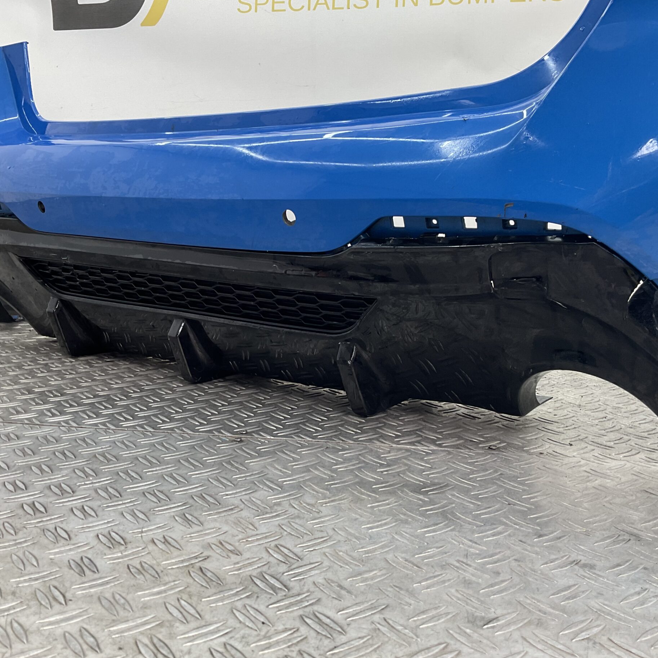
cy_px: 324
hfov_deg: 46.0
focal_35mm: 36
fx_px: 774
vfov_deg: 46.0
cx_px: 323
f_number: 1.8
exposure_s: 1/100
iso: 32
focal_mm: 3
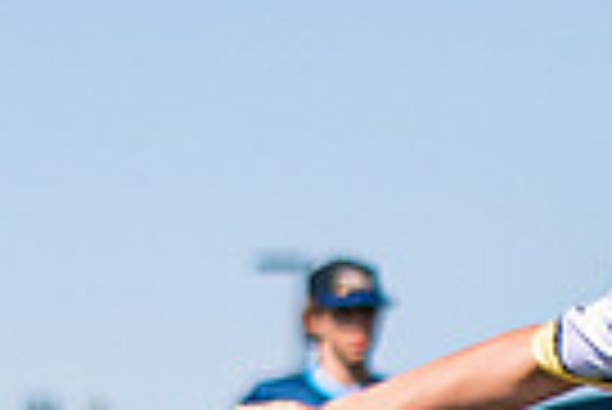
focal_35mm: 545
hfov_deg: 3.7
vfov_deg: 2.5
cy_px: 854
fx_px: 9275
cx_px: 1131
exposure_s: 1/12800
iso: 400
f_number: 2.8
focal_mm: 70
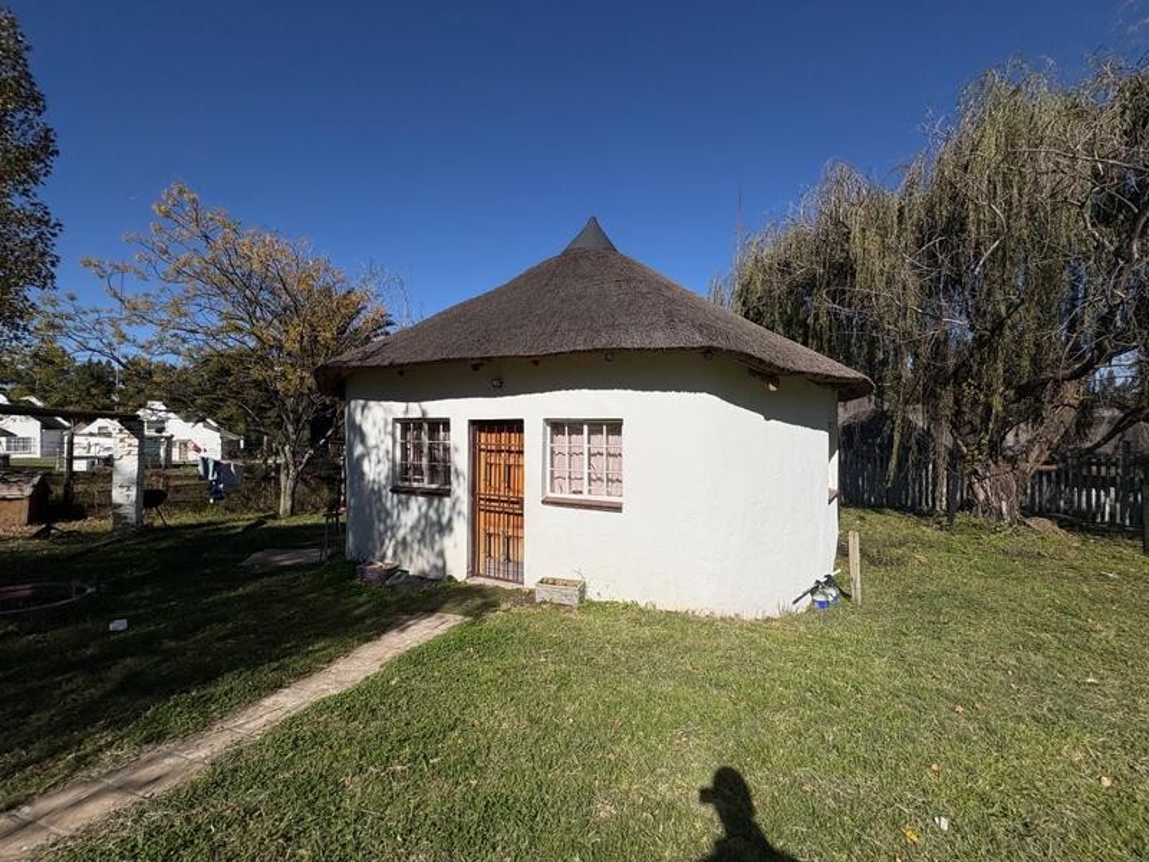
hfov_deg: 102.1
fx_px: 465
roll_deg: +0.0
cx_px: 574
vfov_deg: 85.7
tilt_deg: -1.0
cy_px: 431
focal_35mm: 14
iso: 50
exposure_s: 1/6135
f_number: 2.2
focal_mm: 2.22
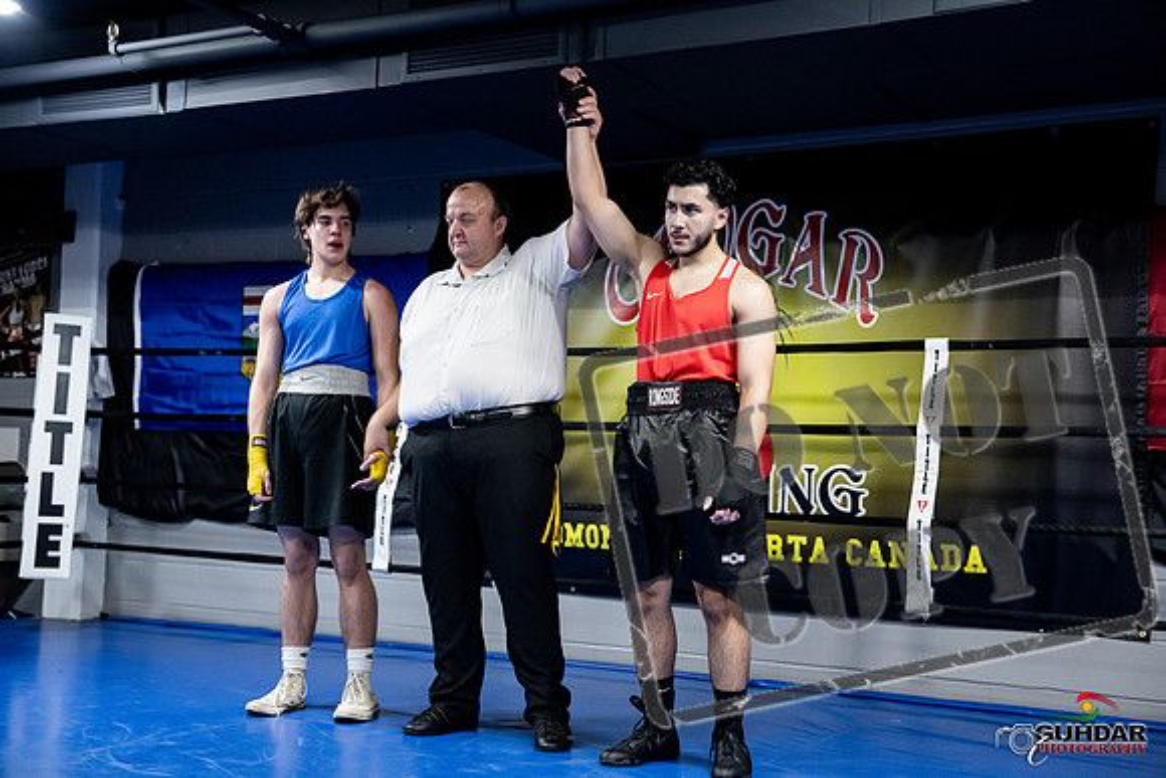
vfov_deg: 28.7
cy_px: 389
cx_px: 583
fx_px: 1523
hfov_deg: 41.9
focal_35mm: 47
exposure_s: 1/1000
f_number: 2.8
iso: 8000
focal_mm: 47
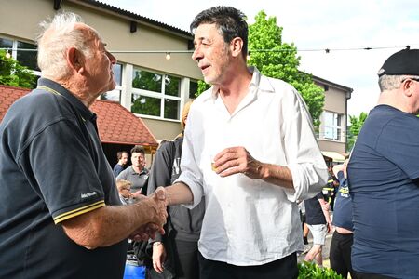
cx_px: 210
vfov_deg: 37.9
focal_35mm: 35
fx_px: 407
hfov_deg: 54.4
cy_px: 140
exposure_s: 1/200
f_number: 14
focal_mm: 35
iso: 1600
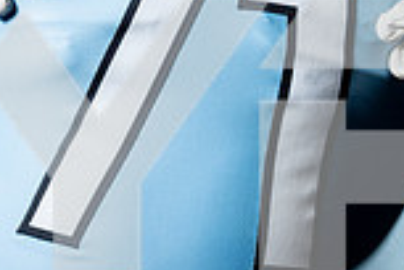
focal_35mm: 223
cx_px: 217
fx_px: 2502
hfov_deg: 9.2
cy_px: -184
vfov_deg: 6.1
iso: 640
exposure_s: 1/250
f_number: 9
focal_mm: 59
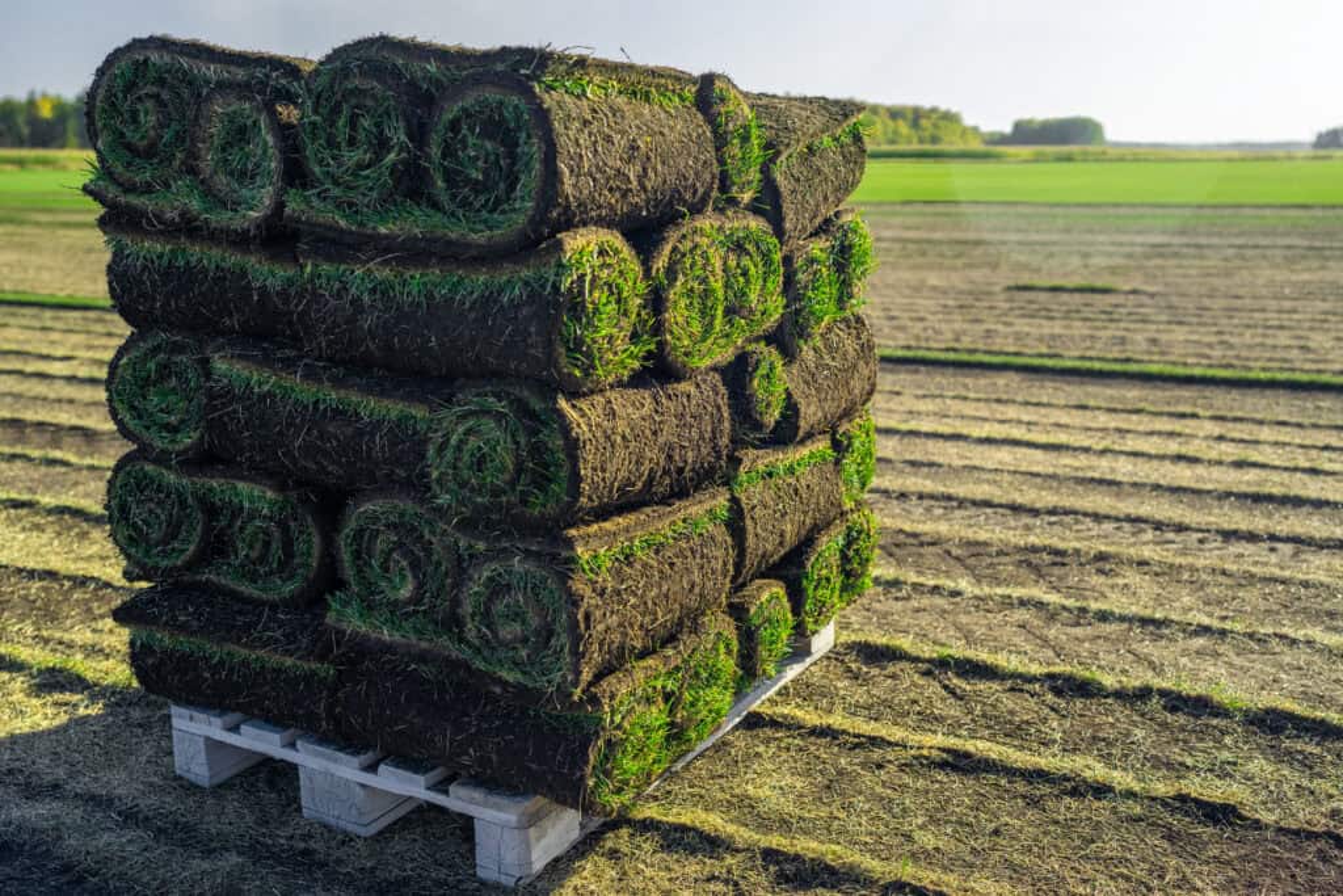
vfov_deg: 37.9
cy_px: 448
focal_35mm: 35
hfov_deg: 54.4
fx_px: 1306
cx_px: 672
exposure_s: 1/8000
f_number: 2.8
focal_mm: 35
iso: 320
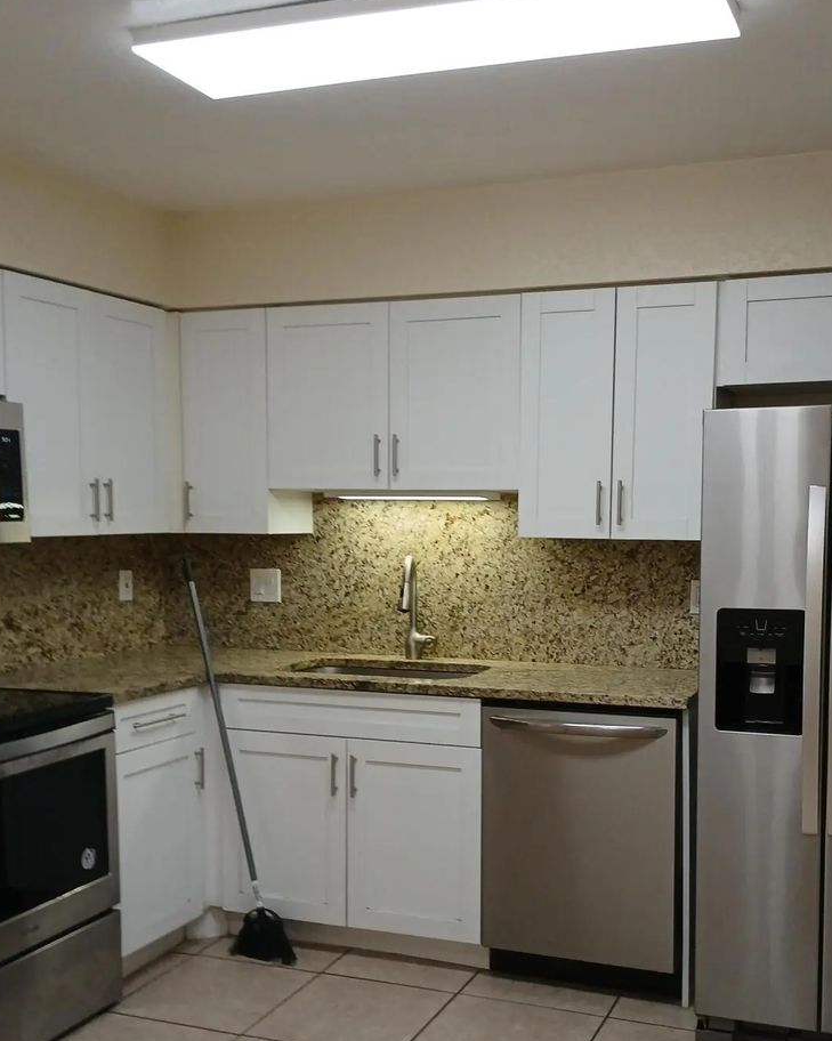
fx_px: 1170
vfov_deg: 47.7
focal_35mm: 38
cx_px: 493
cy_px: 626
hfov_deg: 39.0
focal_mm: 3.98
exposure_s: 1/60
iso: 64
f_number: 1.8
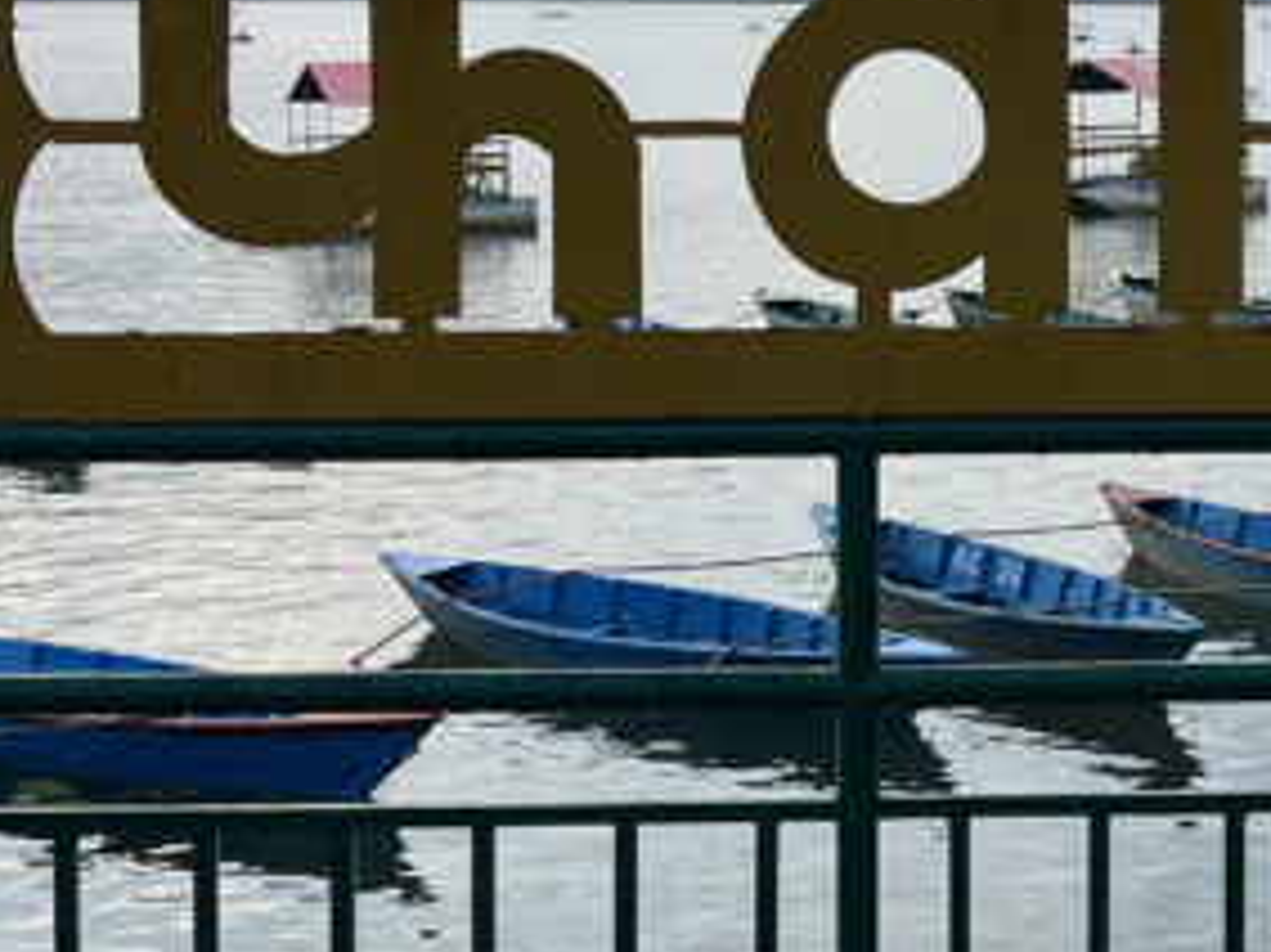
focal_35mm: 94
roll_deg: -0.4
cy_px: 72
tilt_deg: -1.2
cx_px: 1347
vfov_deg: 15.5
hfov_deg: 20.1
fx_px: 3450
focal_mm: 5.7
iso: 50
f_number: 1.5
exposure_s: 1/2123
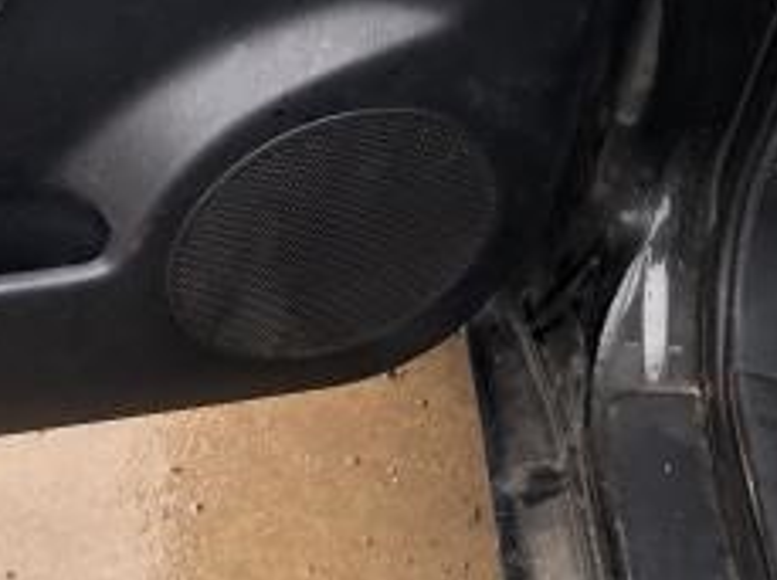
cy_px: -183
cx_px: -292
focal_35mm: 98
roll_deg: -3.7
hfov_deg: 18.4
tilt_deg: -35.3
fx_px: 2196
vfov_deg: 14.4
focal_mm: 3.99
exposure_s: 1/120
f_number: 1.8
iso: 32
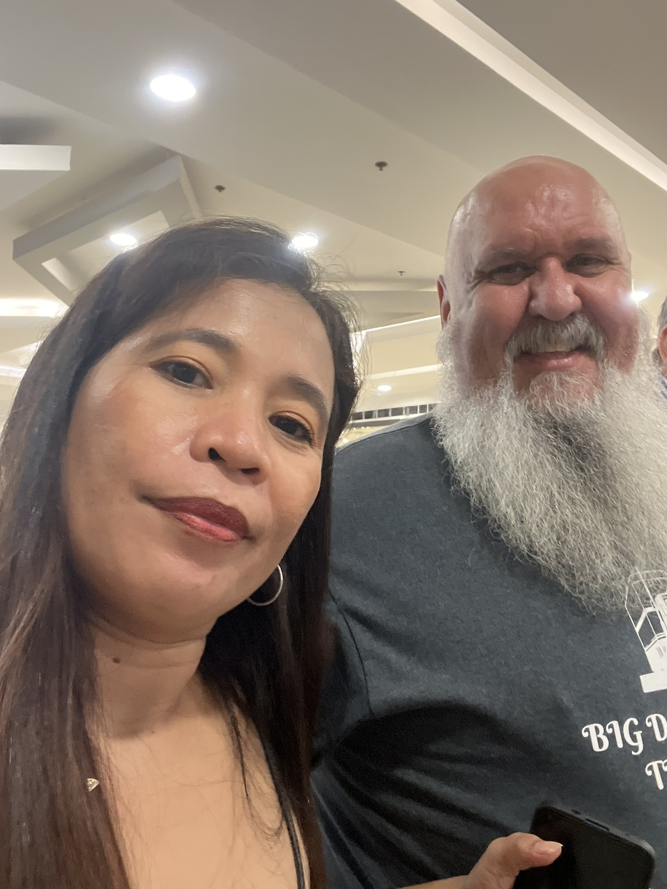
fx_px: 797
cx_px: 324
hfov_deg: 45.4
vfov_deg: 58.4
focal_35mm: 31
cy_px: 434
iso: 250
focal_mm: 2.71
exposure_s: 1/40
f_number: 2.2
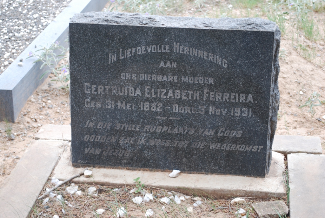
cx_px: 162
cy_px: 109
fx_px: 746
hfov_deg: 24.6
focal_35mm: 82
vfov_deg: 16.6
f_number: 5.6
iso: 200
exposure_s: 1/60
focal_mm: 55
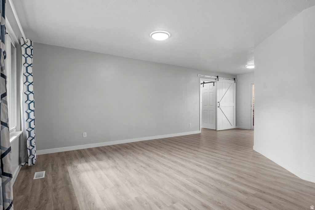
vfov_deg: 64.6
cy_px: 105
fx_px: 166
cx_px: 158
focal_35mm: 19
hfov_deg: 86.9
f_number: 8
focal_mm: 19
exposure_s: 1/3
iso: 500
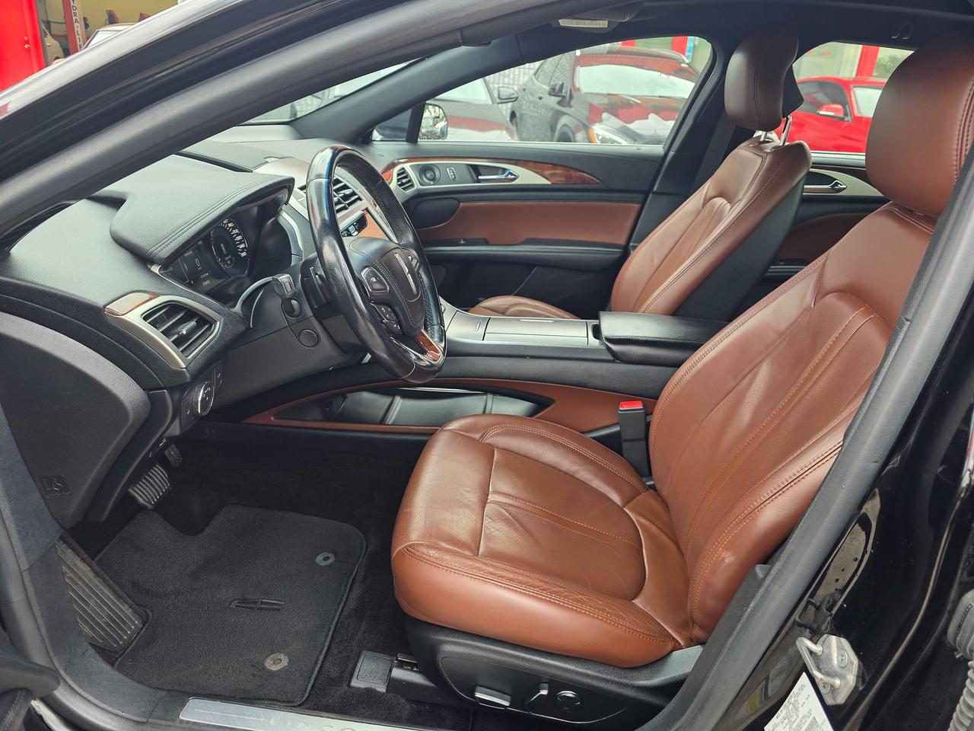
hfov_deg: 73.9
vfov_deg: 58.9
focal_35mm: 23
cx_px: 487
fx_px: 647
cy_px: 366
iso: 80
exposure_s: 1/120
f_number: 1.7
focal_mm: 6.3
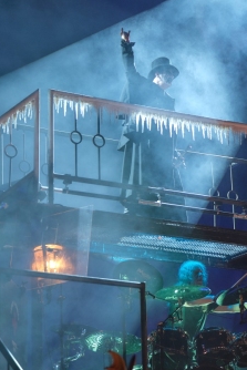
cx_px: 166
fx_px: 1737
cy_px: 106
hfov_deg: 8.1
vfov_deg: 12.1
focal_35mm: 169
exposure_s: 1/320
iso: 640
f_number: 1.2
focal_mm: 75
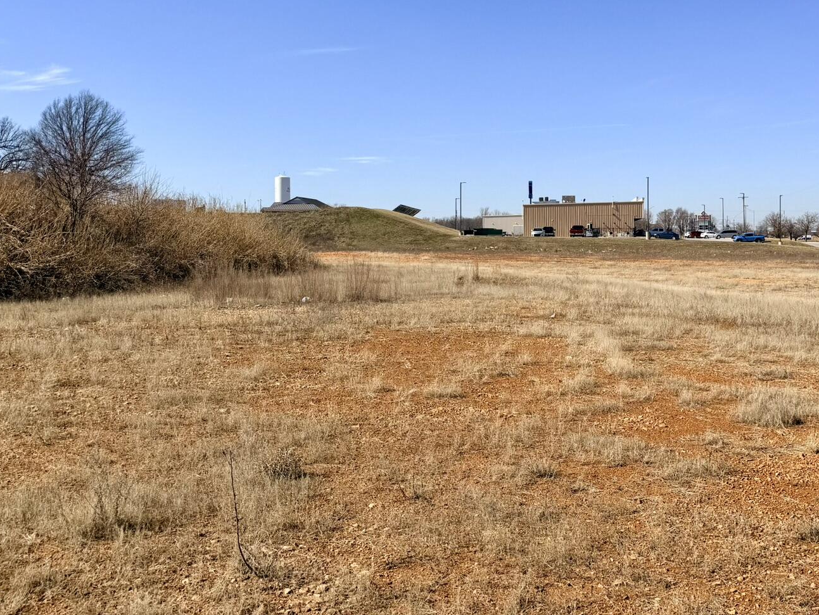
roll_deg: +0.2
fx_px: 899
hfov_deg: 47.2
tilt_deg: +0.5
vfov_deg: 37.5
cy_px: 230
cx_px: 613
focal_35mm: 38
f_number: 1.78
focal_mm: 6.76
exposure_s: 1/6711
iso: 80
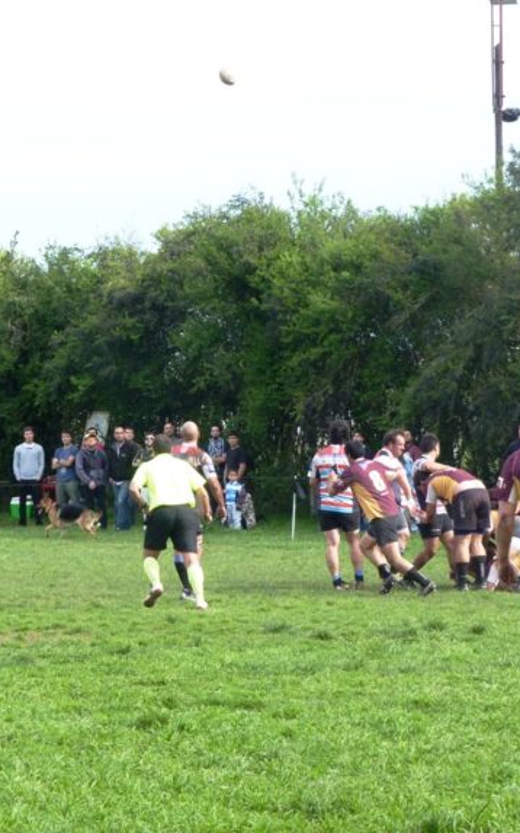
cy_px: 416
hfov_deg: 8.6
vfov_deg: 13.8
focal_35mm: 152
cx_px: 161
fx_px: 3447
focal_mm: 19.3
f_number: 3.5
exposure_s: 1/500
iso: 250
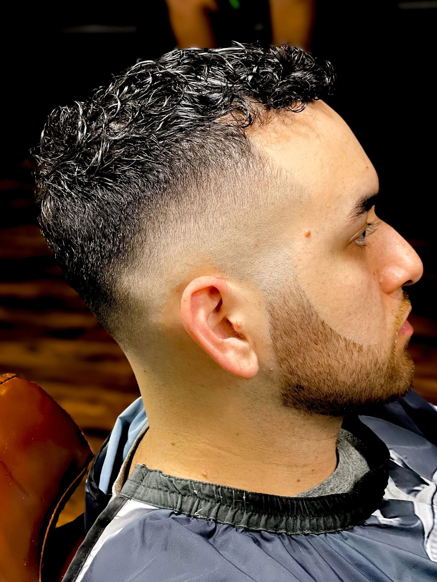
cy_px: 291
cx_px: 218
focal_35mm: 64
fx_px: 1077
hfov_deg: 22.9
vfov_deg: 30.3
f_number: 2.2
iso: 125
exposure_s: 1/120
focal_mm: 7.5
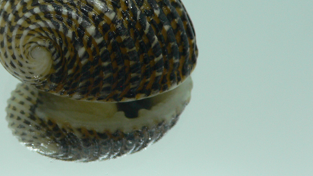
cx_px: 95
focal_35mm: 57
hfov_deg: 36.1
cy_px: 52
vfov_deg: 21.0
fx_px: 473
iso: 150
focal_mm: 4.6
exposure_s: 1/60
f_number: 2.8
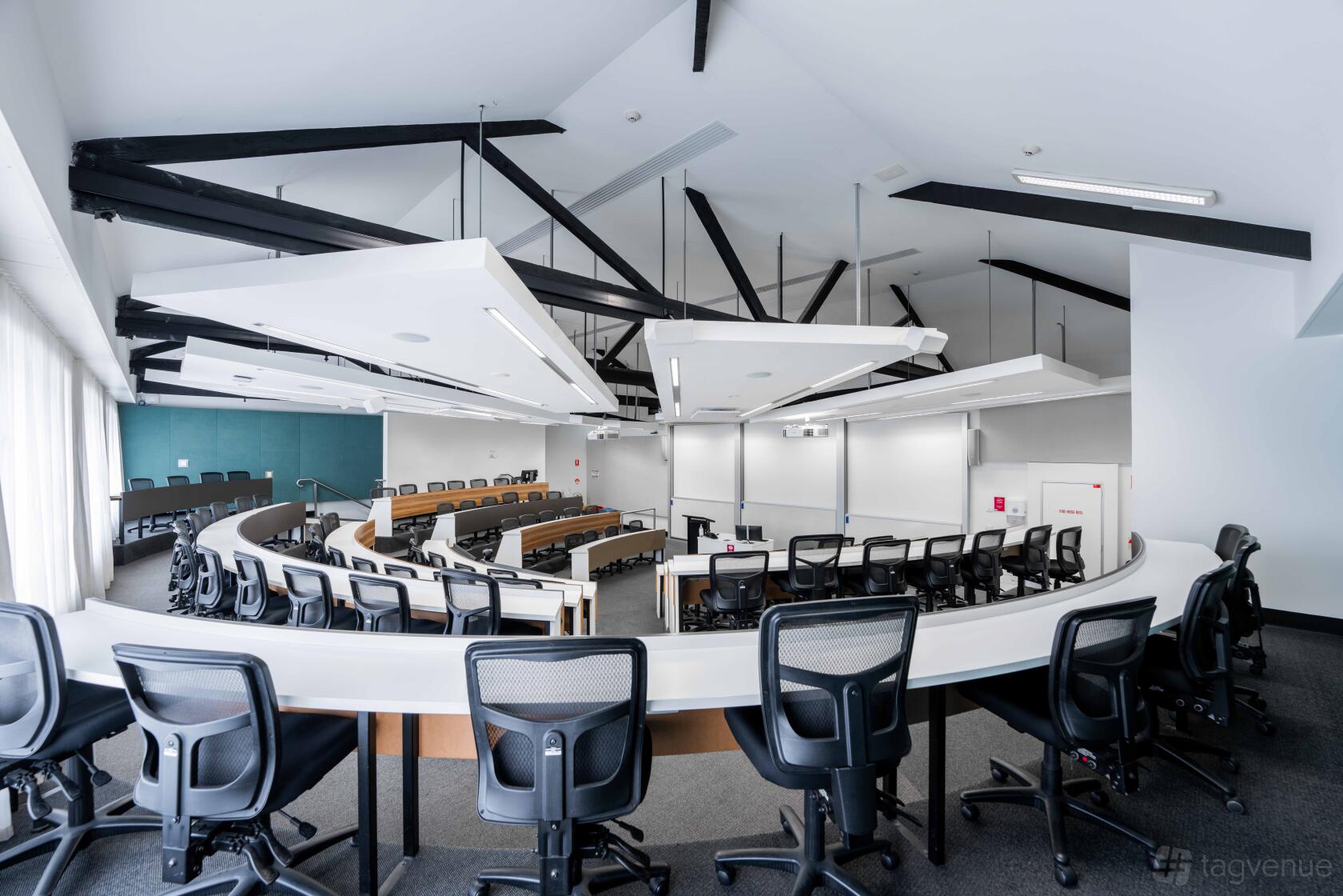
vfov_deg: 81.2
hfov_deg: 104.3
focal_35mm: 14
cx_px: 672
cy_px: 448
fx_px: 522
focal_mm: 14
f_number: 8
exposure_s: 1/400
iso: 100
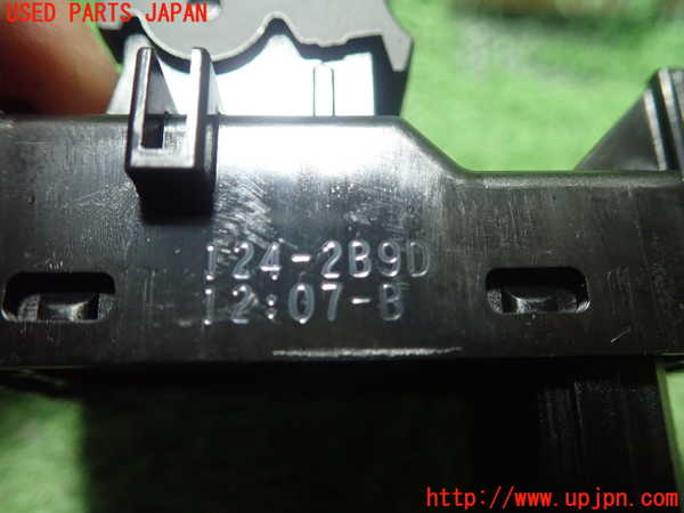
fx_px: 593
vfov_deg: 46.8
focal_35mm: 30
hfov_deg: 60.0
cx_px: 342
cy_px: 256
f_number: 2.3
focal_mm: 5.5
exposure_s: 1/100
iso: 800
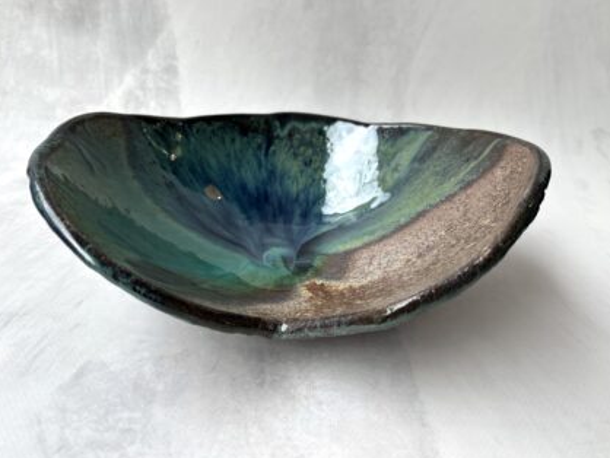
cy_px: 222
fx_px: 494
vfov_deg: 49.8
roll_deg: -2.9
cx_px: 295
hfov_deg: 63.4
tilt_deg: -30.7
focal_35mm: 28
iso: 50
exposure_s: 1/370
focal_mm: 5.96
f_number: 1.6
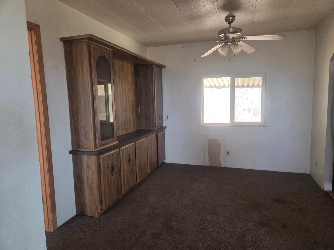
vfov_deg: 58.9
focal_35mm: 23
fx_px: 222
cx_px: 167
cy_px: 125
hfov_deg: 73.9
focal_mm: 5.4
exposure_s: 1/120
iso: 250
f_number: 1.8
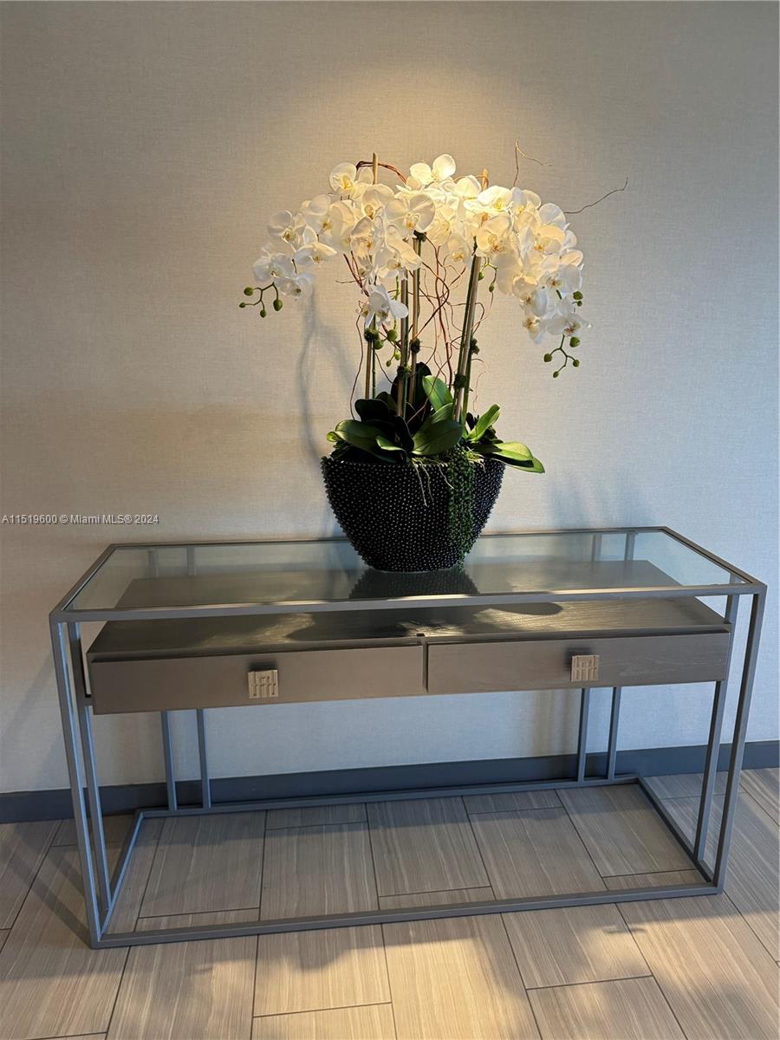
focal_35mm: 24
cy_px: 520
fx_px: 721
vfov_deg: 71.6
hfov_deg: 56.8
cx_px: 390
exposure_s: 1/60
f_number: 1.78
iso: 320
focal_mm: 6.86
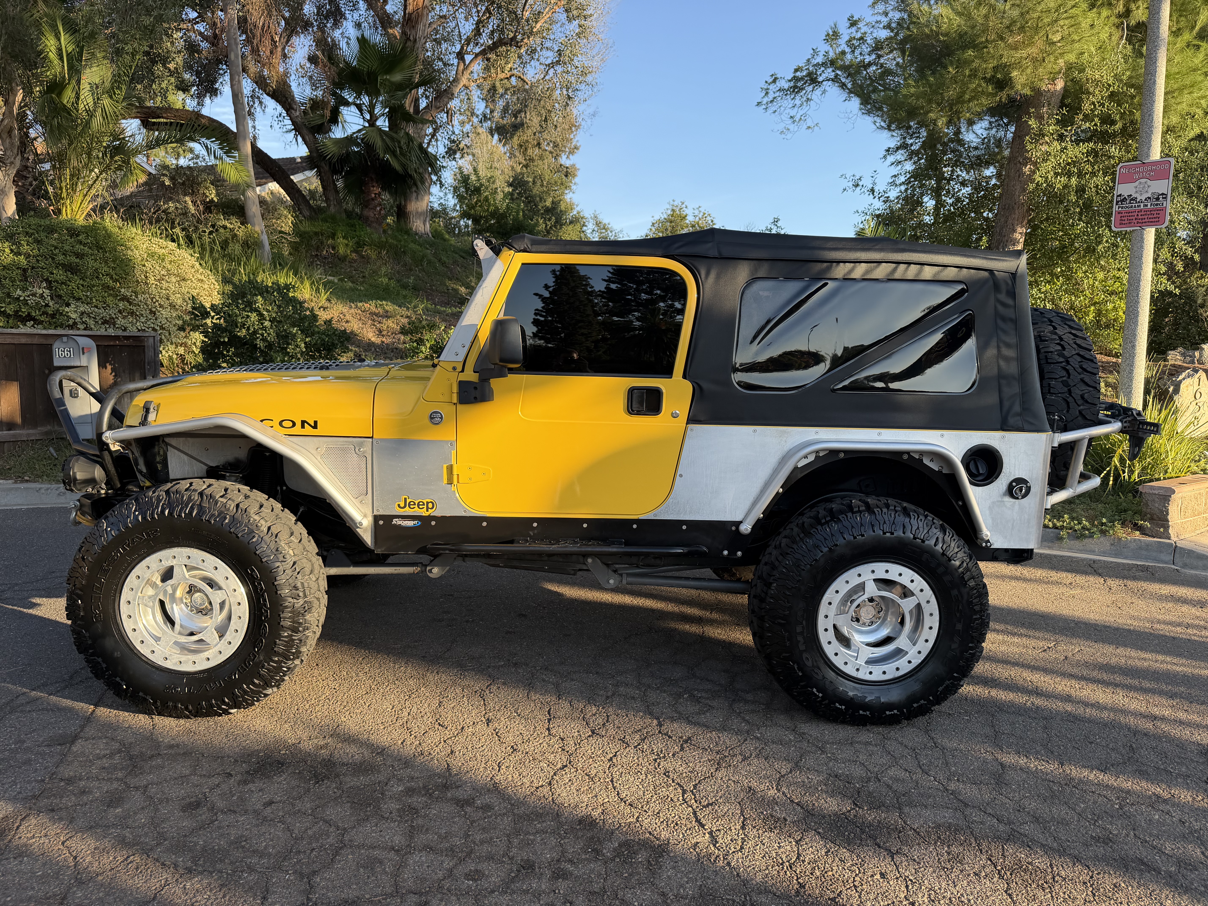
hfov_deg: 71.6
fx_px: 838
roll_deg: +1.0
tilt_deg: -4.5
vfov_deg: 56.8
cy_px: 453
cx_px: 604
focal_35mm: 24
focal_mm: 6.76
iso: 100
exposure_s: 1/849
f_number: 1.78
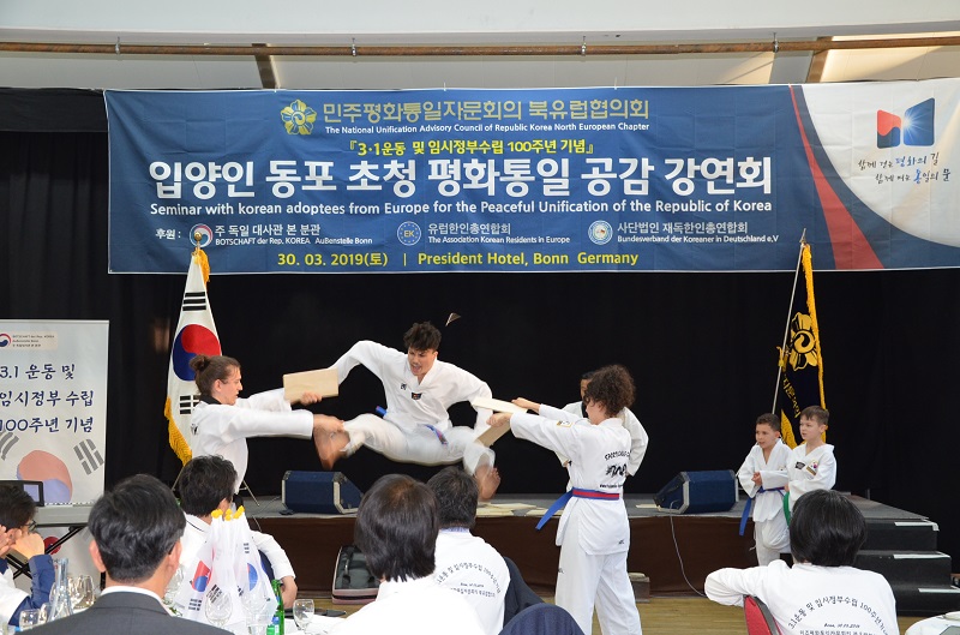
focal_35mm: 51
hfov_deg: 39.0
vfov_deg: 26.3
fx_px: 1357
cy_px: 318
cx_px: 480
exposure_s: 1/60
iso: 1100
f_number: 4.2
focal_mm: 34
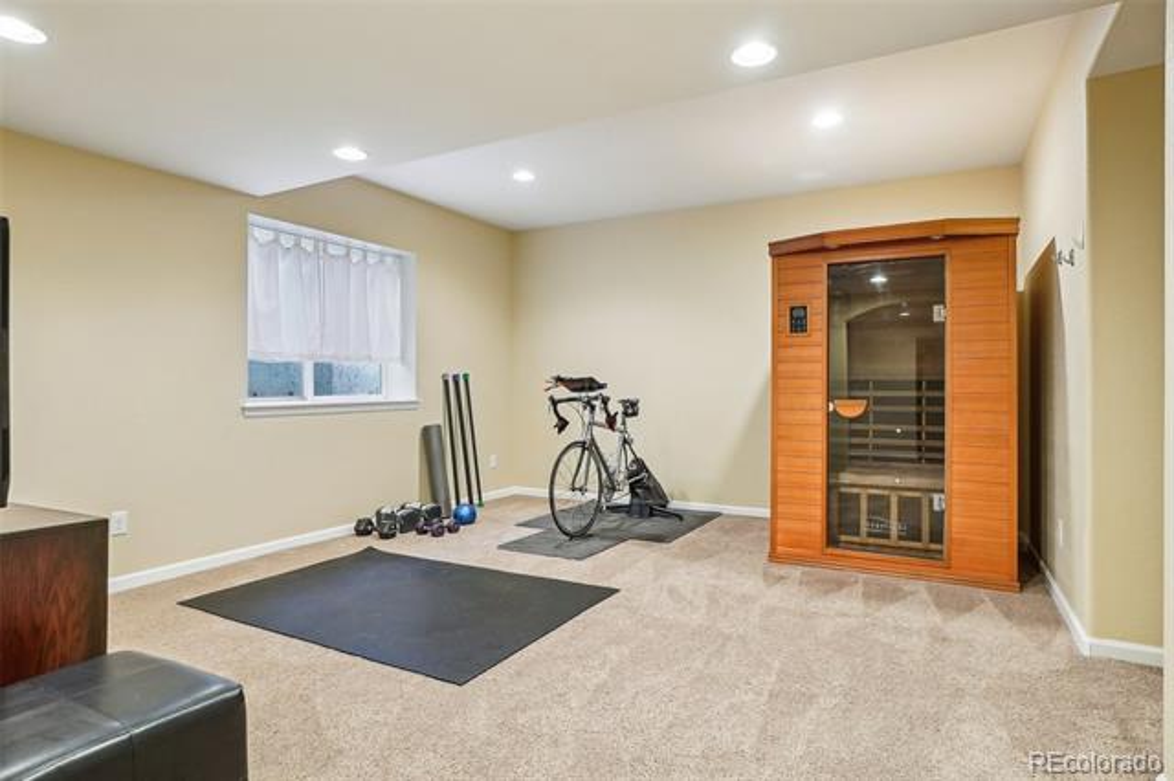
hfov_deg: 90.0
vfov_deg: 67.3
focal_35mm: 18
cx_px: 587
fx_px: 587
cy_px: 390
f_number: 8
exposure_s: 1/2
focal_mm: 12
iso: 400
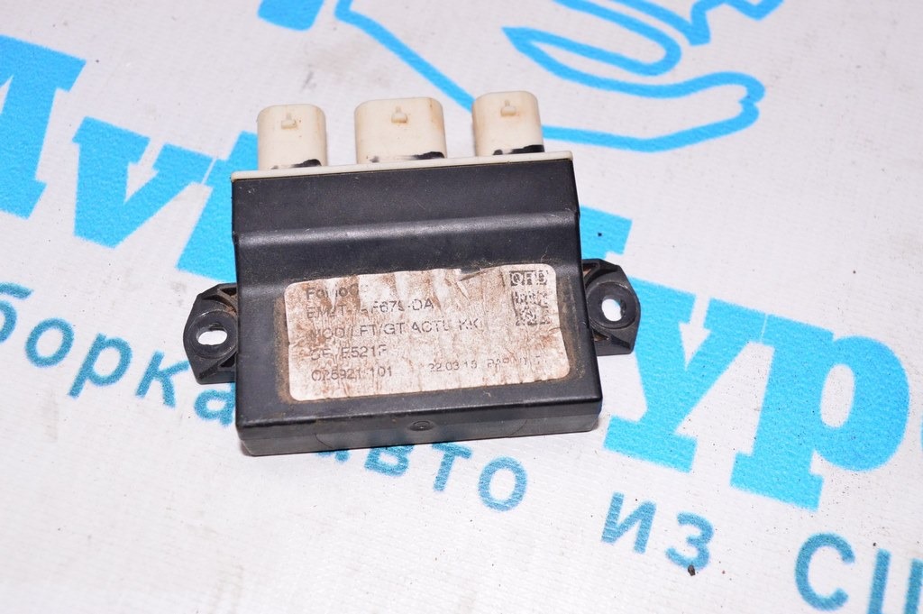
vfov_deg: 28.9
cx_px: 462
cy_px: 307
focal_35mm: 46
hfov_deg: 42.4
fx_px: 1191
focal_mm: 31
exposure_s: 1/200
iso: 1600
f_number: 8
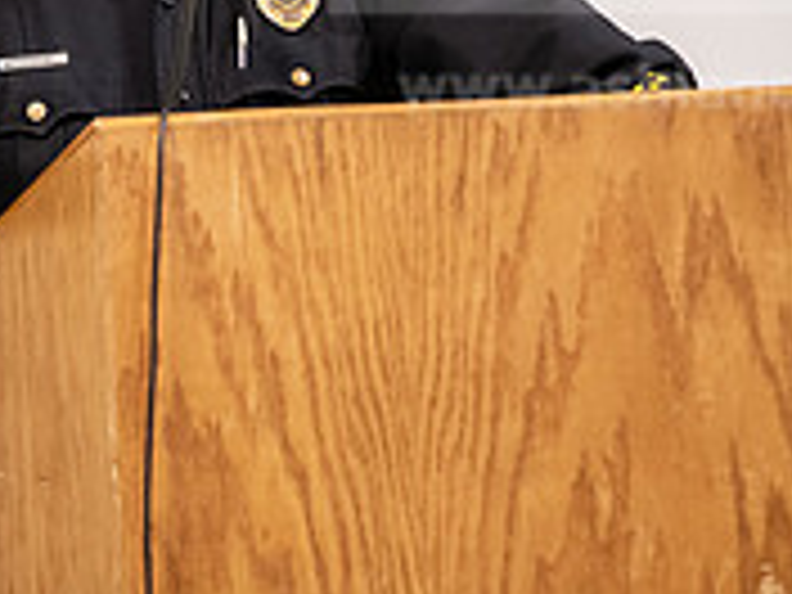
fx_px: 13407
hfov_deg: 3.4
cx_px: 194
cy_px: 182
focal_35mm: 586
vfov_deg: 2.5
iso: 1600
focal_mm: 185
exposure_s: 1/200
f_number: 2.8
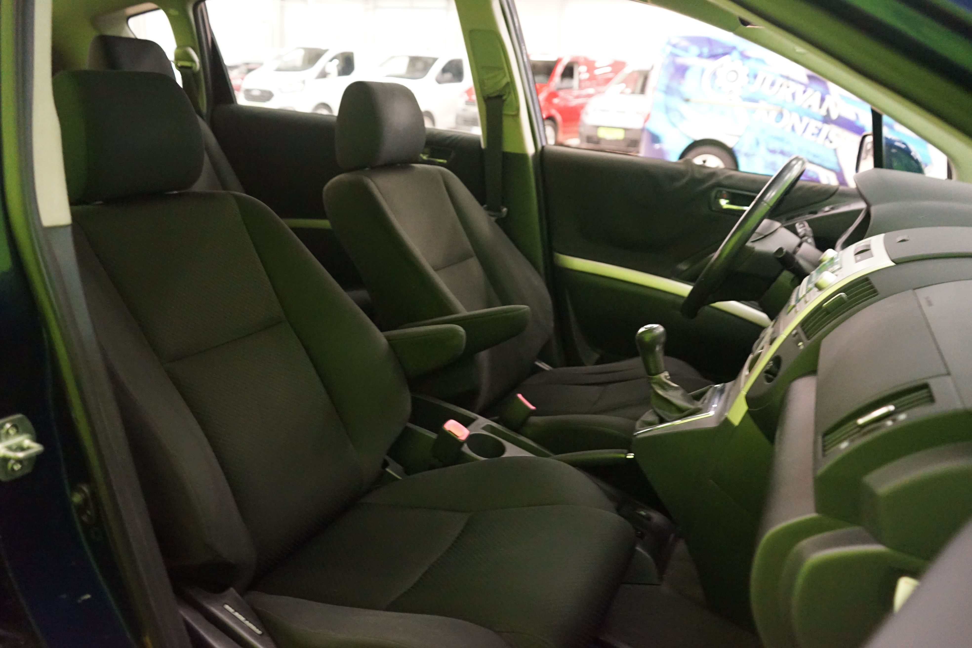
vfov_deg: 45.0
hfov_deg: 63.7
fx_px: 783
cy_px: 324
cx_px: 486
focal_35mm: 29
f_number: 3.5
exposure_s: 1/25
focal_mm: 29
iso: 6400
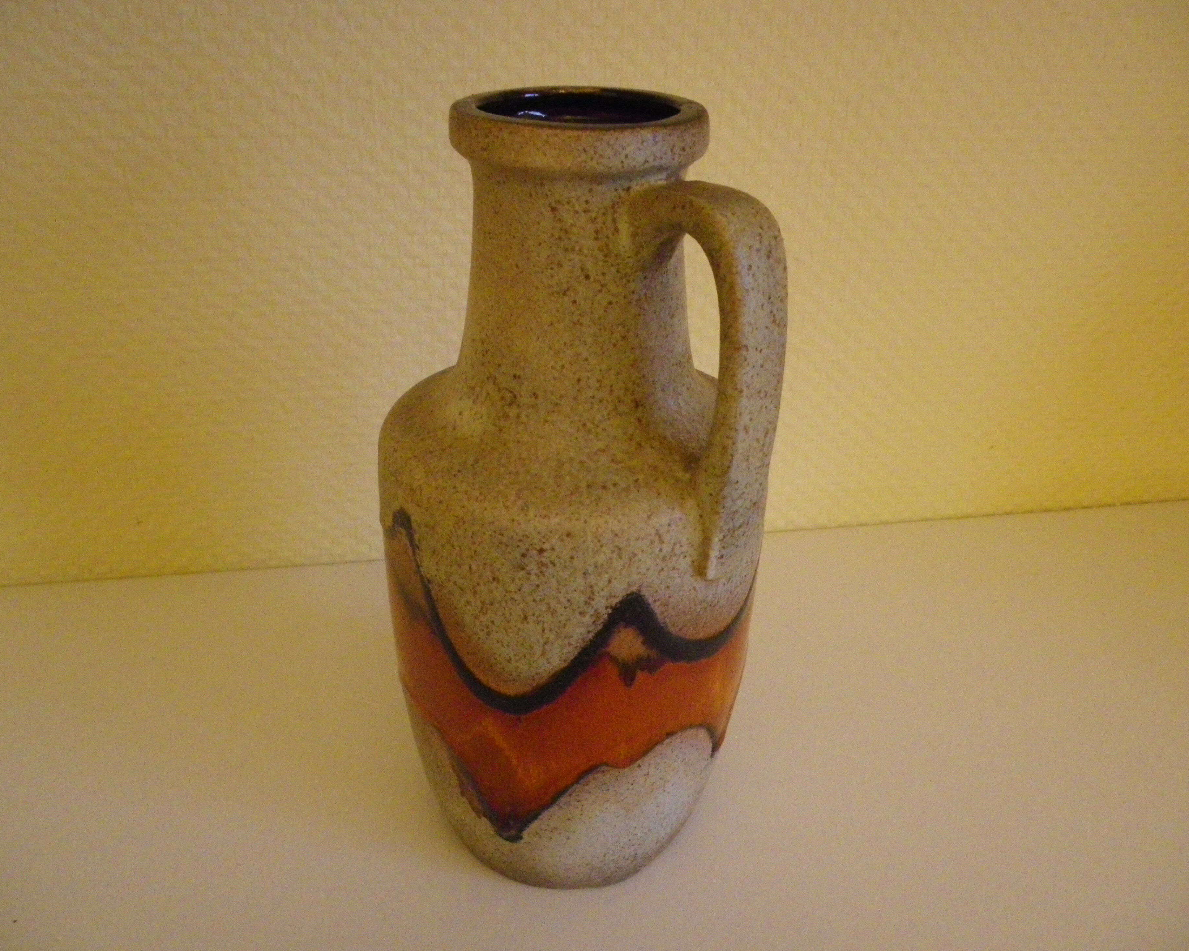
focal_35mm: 30
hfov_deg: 58.8
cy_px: 473
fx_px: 1056
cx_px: 598
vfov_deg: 48.5
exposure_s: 1/60
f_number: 2.6
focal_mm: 4.9
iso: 640
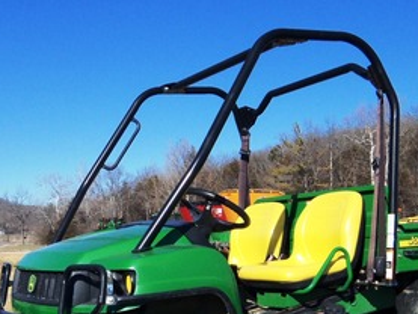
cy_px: 272
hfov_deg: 34.9
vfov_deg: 25.9
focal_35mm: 55
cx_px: 241
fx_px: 664
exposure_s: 1/100
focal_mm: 5.1
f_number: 10.8
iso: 64
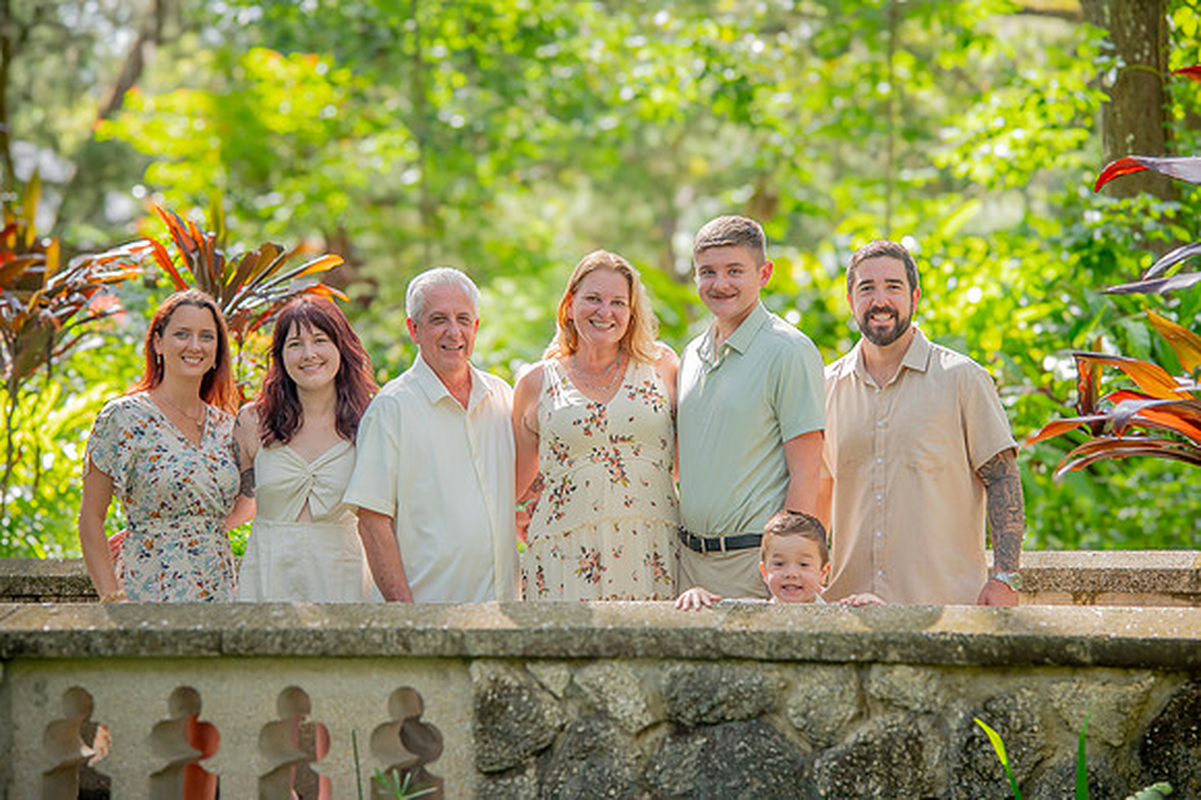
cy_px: 403
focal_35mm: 83
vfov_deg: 16.4
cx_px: 628
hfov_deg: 24.5
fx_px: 2767
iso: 320
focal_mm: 75
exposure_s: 1/400
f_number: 4
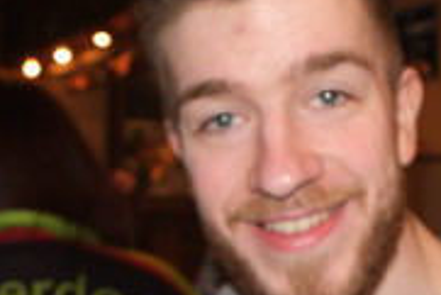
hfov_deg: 25.1
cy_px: 165
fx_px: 981
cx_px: 314
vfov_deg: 17.1
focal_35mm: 80
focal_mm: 19.6
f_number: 5
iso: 800
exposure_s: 1/15
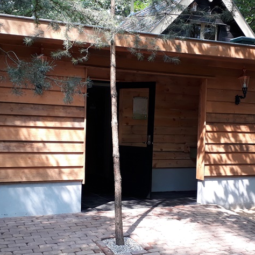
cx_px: 143
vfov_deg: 32.8
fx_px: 433
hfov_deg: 32.8
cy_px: 141
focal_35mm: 52
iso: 40
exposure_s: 1/141
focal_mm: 3.6
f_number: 1.9
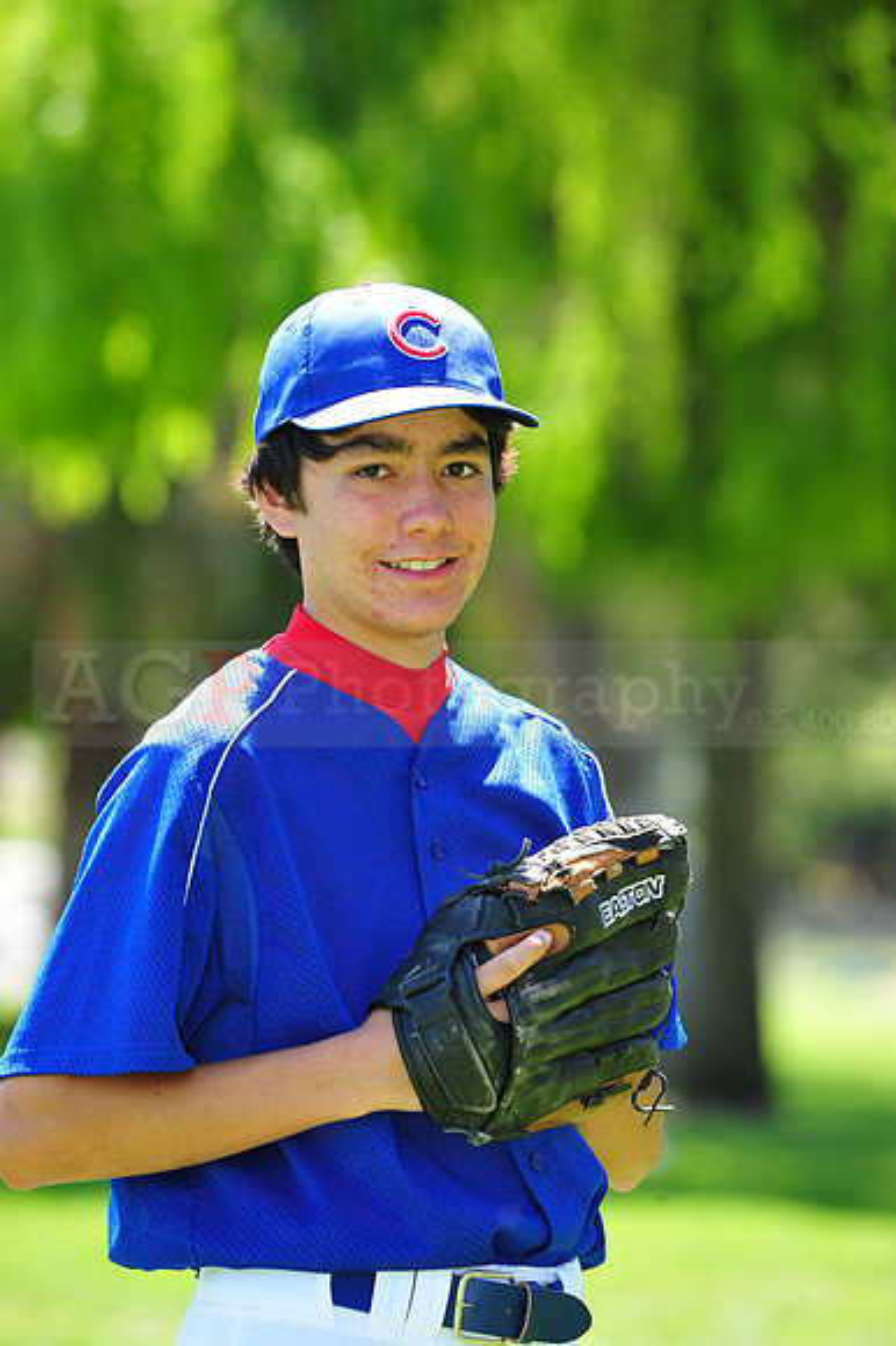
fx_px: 7475
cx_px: 448
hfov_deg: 6.9
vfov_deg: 10.3
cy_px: 673
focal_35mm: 200
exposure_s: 1/200
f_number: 5.6
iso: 200
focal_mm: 200
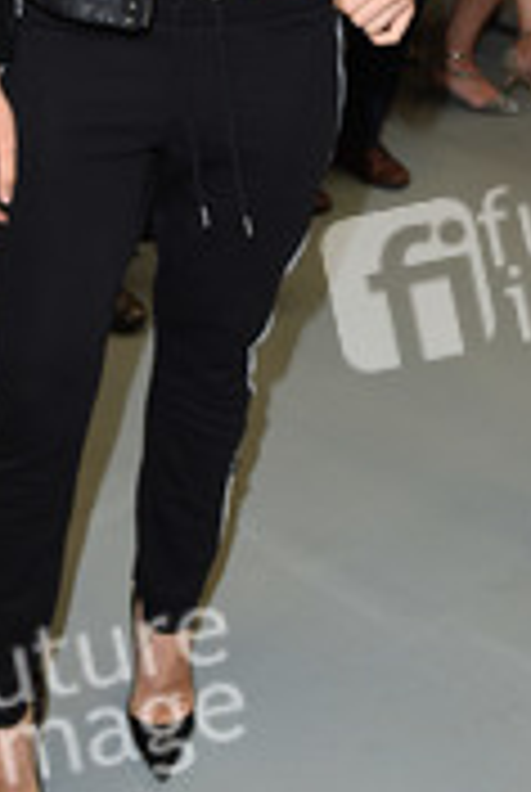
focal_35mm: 68
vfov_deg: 28.2
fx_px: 1499
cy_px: 40
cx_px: 146
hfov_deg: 20.0
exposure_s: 1/200
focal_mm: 30
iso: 1250
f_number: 5.6
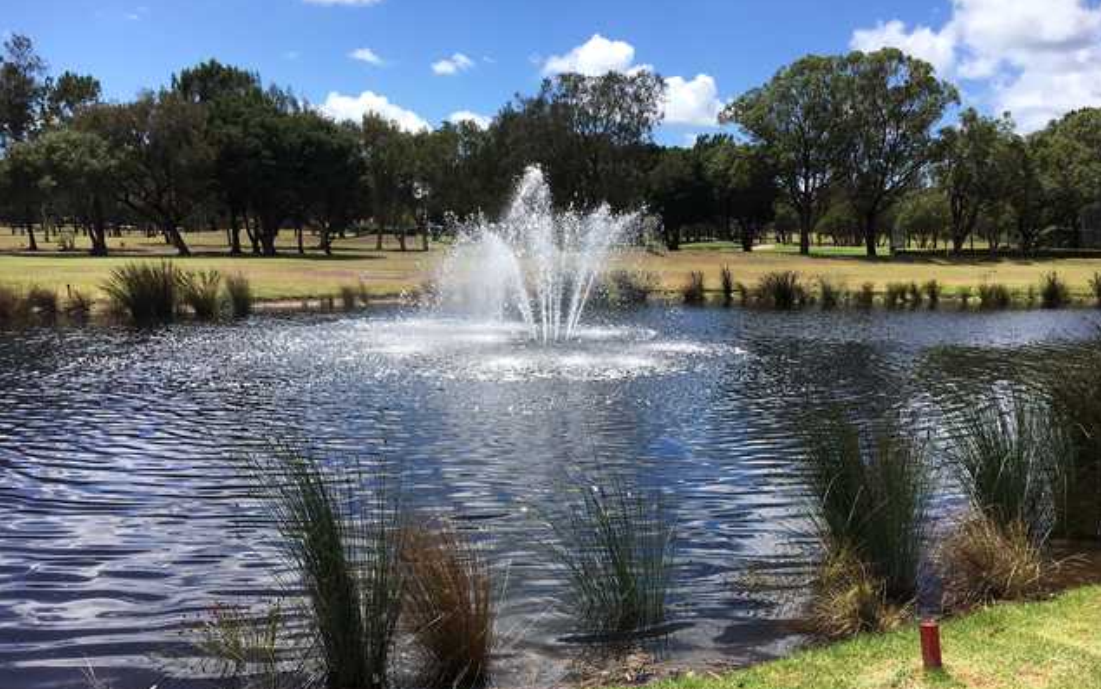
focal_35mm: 31
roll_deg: -1.0
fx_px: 930
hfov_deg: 61.2
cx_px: 553
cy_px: 410
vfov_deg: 40.4
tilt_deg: -11.1
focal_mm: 4.15
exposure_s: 1/1709
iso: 25
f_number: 2.2
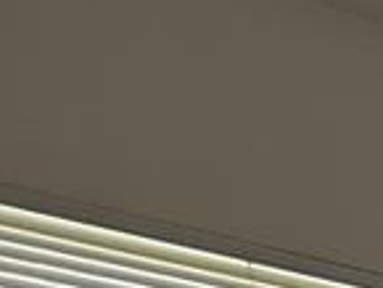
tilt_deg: -8.1
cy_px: 922
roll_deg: +1.1
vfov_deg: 10.0
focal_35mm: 99
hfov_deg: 10.3
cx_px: 1265
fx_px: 1096
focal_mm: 2.22
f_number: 2.2
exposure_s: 1/120
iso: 64
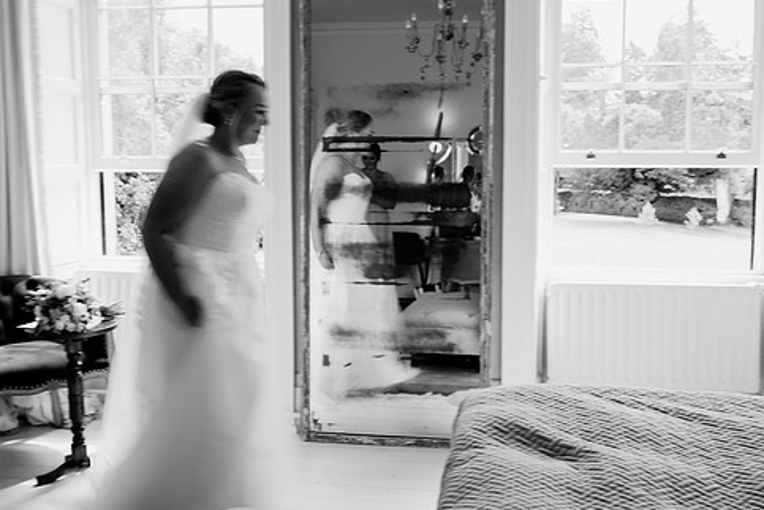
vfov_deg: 31.9
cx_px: 394
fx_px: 891
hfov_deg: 46.4
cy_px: 224
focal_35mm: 42
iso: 100
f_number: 8
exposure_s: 1/13
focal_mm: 35
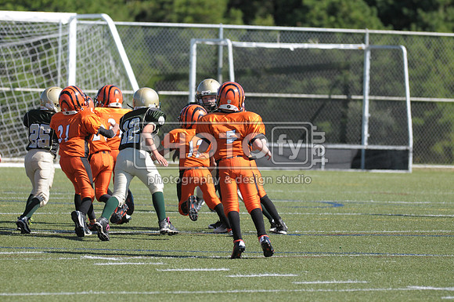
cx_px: 227
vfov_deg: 4.2
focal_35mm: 330
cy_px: 151
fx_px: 4156
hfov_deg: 6.3
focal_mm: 220
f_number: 4
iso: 640
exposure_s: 1/3200
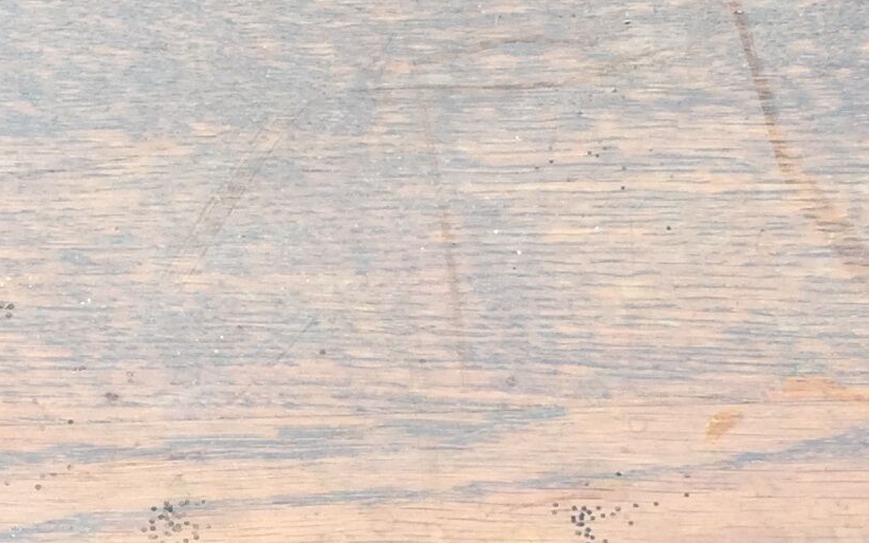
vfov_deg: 10.7
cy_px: 259
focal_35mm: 122
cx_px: 206
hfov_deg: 17.0
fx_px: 2890
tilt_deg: -58.3
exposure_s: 1/111
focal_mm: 4.15
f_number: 2.2
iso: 32
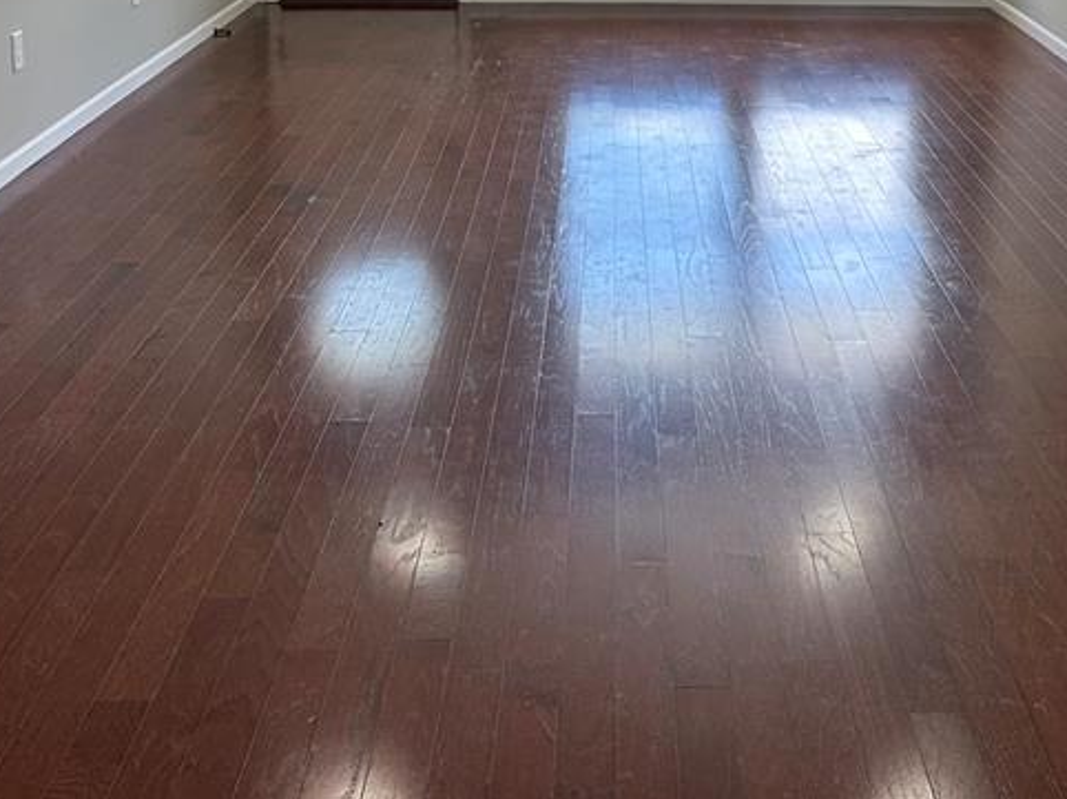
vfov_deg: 27.0
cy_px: 4
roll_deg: -0.5
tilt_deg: -9.4
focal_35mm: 51
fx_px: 1571
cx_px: 642
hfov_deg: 37.4
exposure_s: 1/121
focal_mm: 6.86
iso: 64
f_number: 1.78
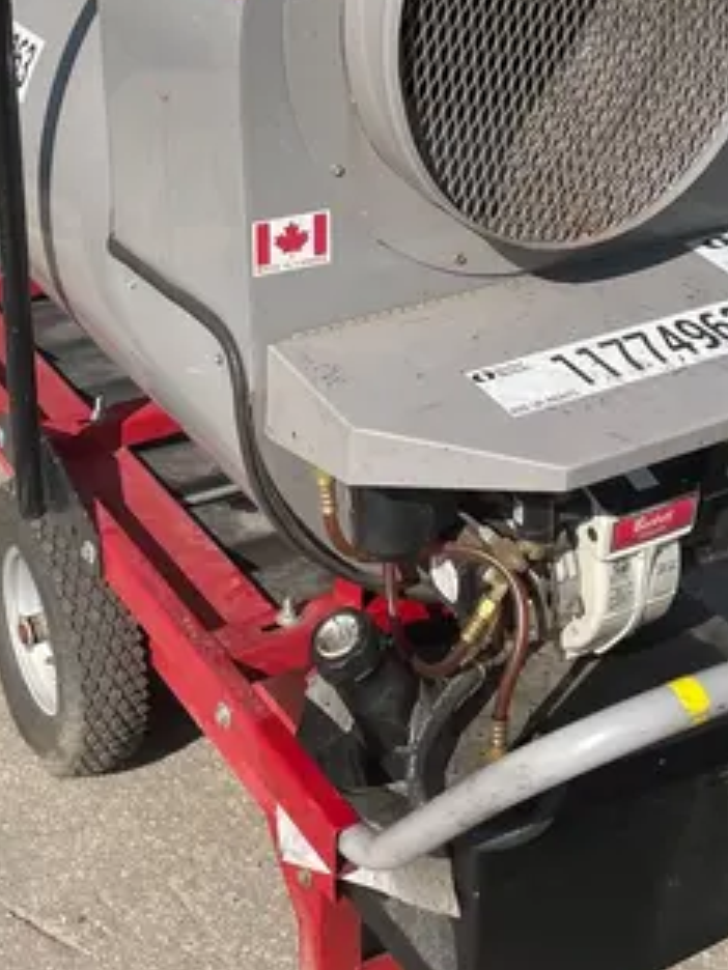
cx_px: 401
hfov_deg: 24.0
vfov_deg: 30.9
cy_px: 197
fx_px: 1710
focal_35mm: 61
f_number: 1.6
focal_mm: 4.2
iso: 32
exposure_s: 1/3610
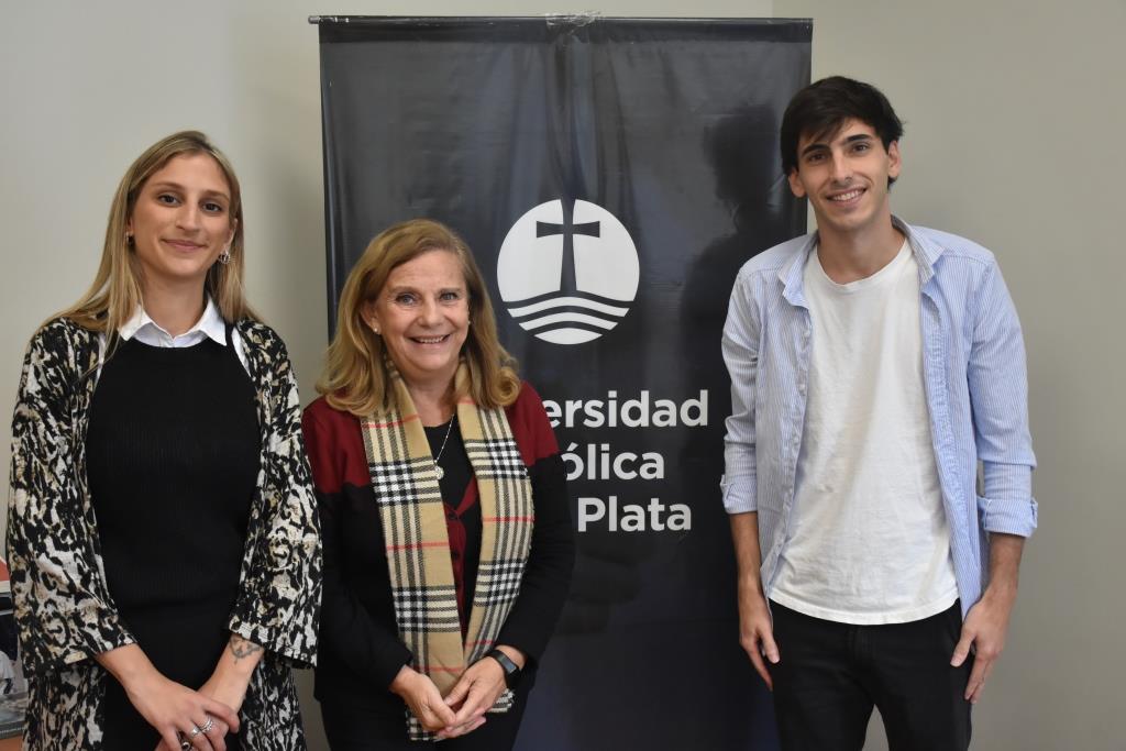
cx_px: 563
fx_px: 1595
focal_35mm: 51
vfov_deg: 26.5
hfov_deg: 38.9
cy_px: 376
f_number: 6.3
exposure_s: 1/160
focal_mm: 34
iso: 1600
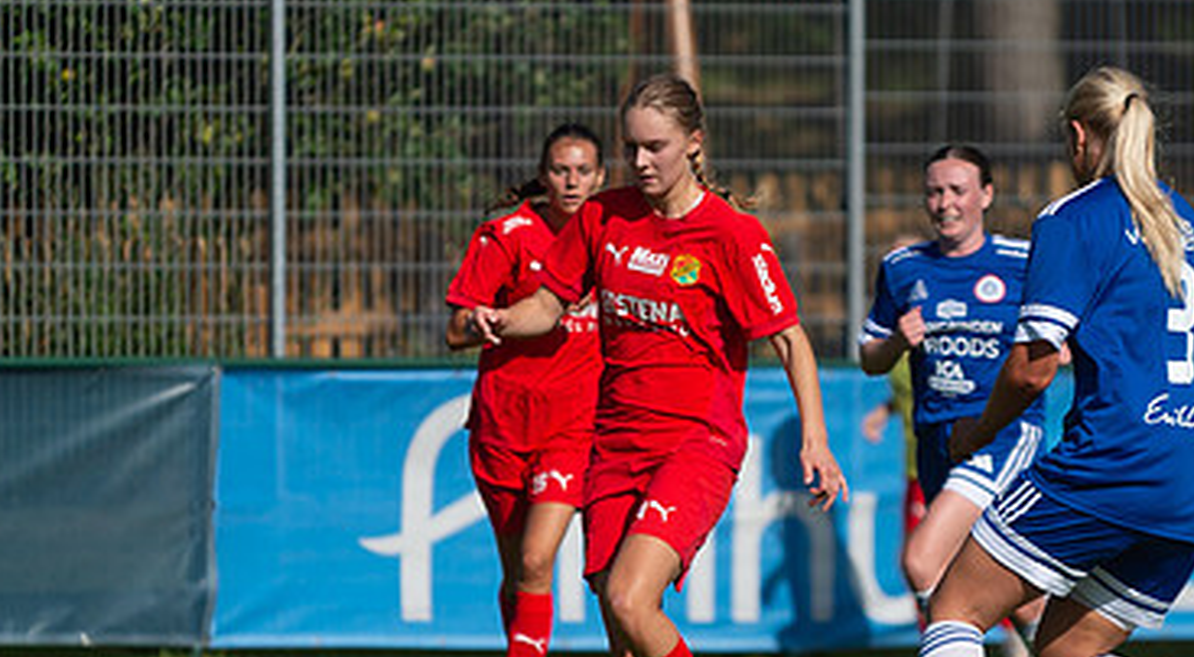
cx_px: 541
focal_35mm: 664
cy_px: 355
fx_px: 20915
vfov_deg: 1.8
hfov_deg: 3.3
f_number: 3.2
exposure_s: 1/3200
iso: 100
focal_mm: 200
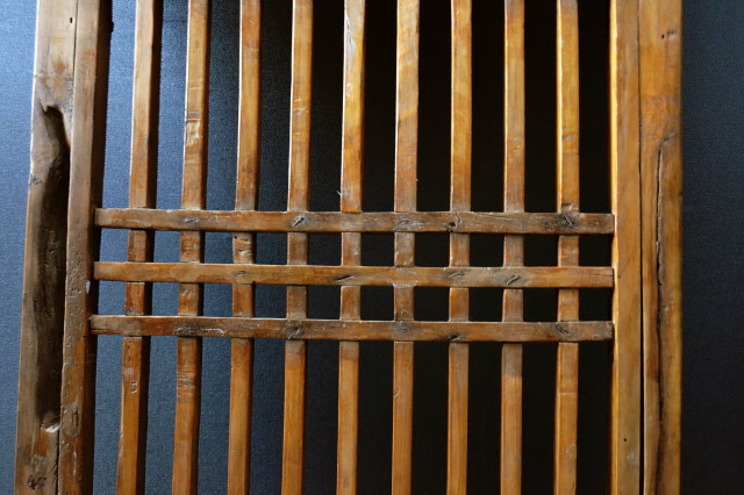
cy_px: 248
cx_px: 372
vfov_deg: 31.9
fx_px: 868
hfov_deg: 46.4
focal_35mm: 42
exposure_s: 1/5
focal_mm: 28
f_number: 4.5
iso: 3200
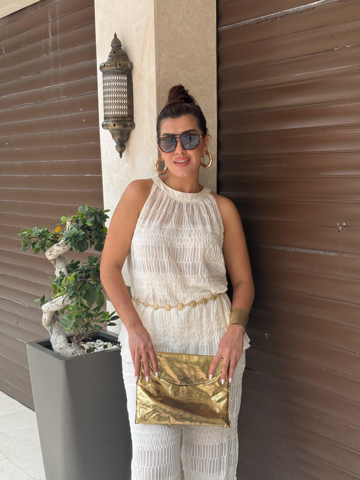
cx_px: 180
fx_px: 666
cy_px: 240
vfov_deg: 39.7
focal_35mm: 48
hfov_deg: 30.3
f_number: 1.78
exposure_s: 1/1100
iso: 80
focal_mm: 6.76
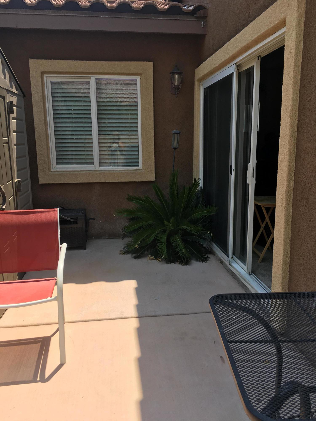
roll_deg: +0.7
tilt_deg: -10.9
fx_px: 353
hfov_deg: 48.2
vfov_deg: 61.7
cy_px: 210
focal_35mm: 29
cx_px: 158
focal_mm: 4.15
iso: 25
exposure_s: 1/986
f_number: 2.2
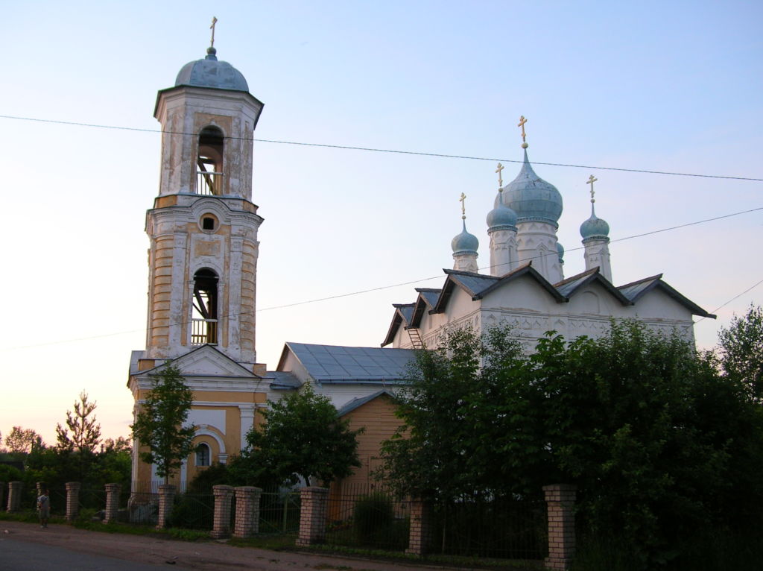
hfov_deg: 51.4
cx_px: 382
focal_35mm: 36
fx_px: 793
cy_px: 286
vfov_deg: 39.6
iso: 50
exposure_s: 1/15
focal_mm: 6
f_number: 2.7
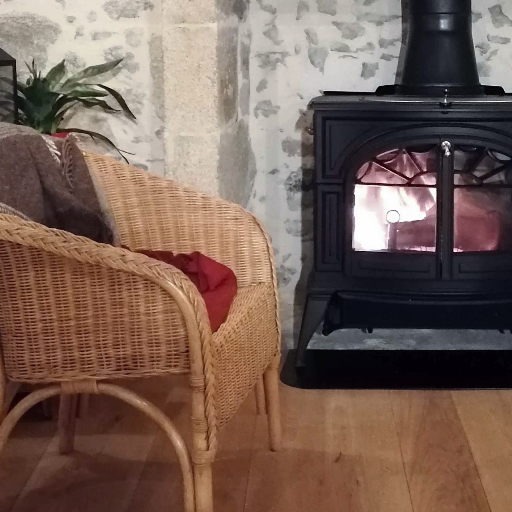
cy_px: 125
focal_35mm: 61
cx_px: 415
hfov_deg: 27.6
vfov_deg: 27.7
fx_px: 1021
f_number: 1.8
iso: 3200
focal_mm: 4.75
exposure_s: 1/12.5
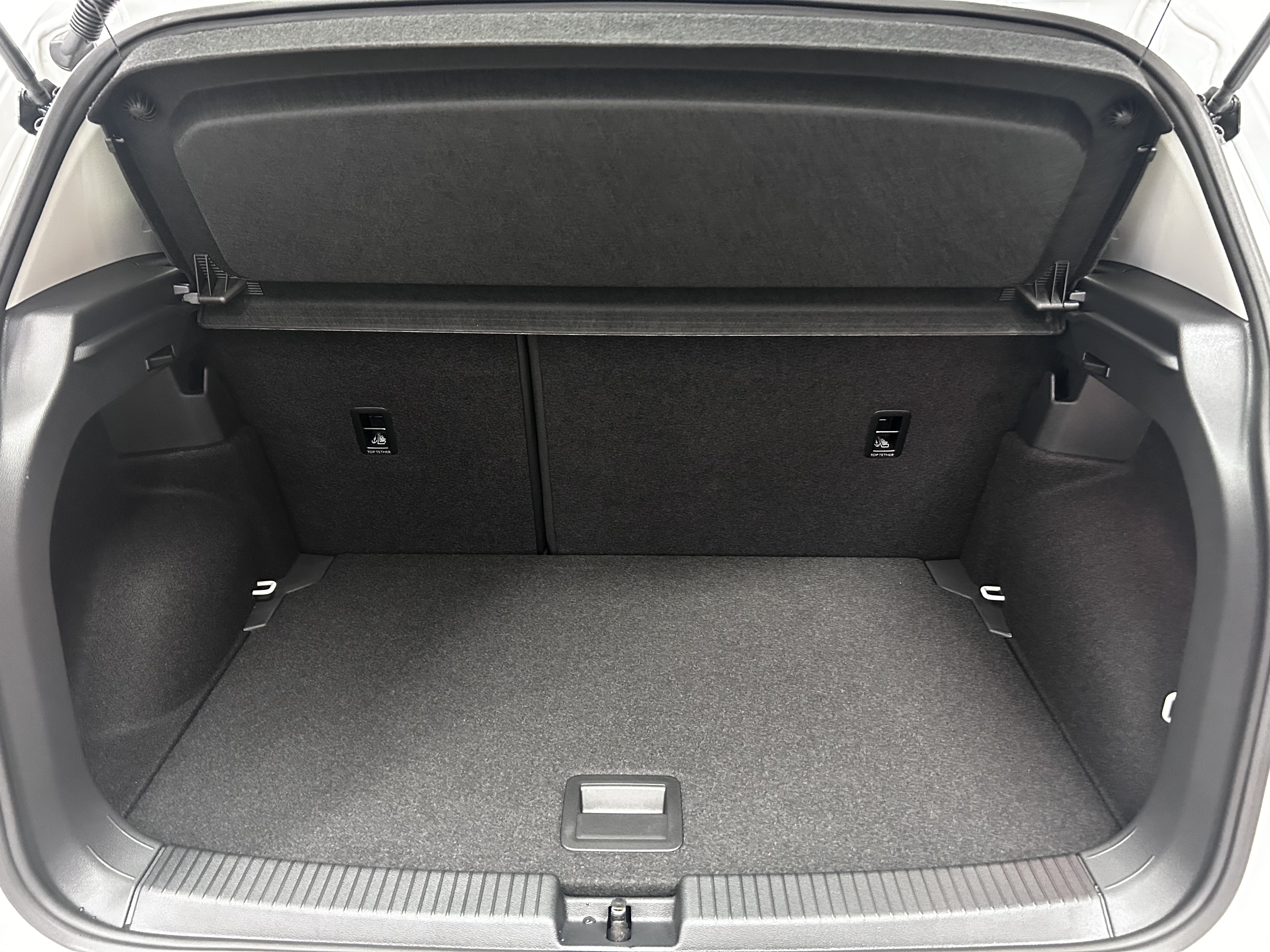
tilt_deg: -21.8
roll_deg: +0.9
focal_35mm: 26
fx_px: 954
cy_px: 476
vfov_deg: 53.1
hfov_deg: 67.3
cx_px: 635
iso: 500
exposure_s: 1/33
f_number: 1.5
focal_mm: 5.7
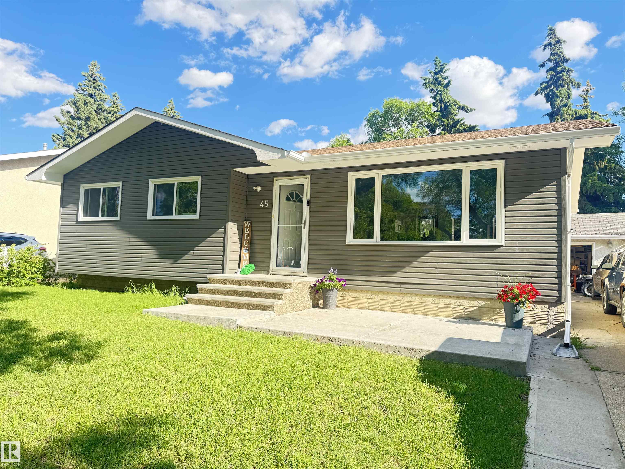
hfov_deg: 71.6
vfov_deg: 56.8
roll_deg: -1.9
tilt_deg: +2.3
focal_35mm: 24
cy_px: 234
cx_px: 312
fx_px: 433
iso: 80
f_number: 1.78
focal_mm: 6.76
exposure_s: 1/510
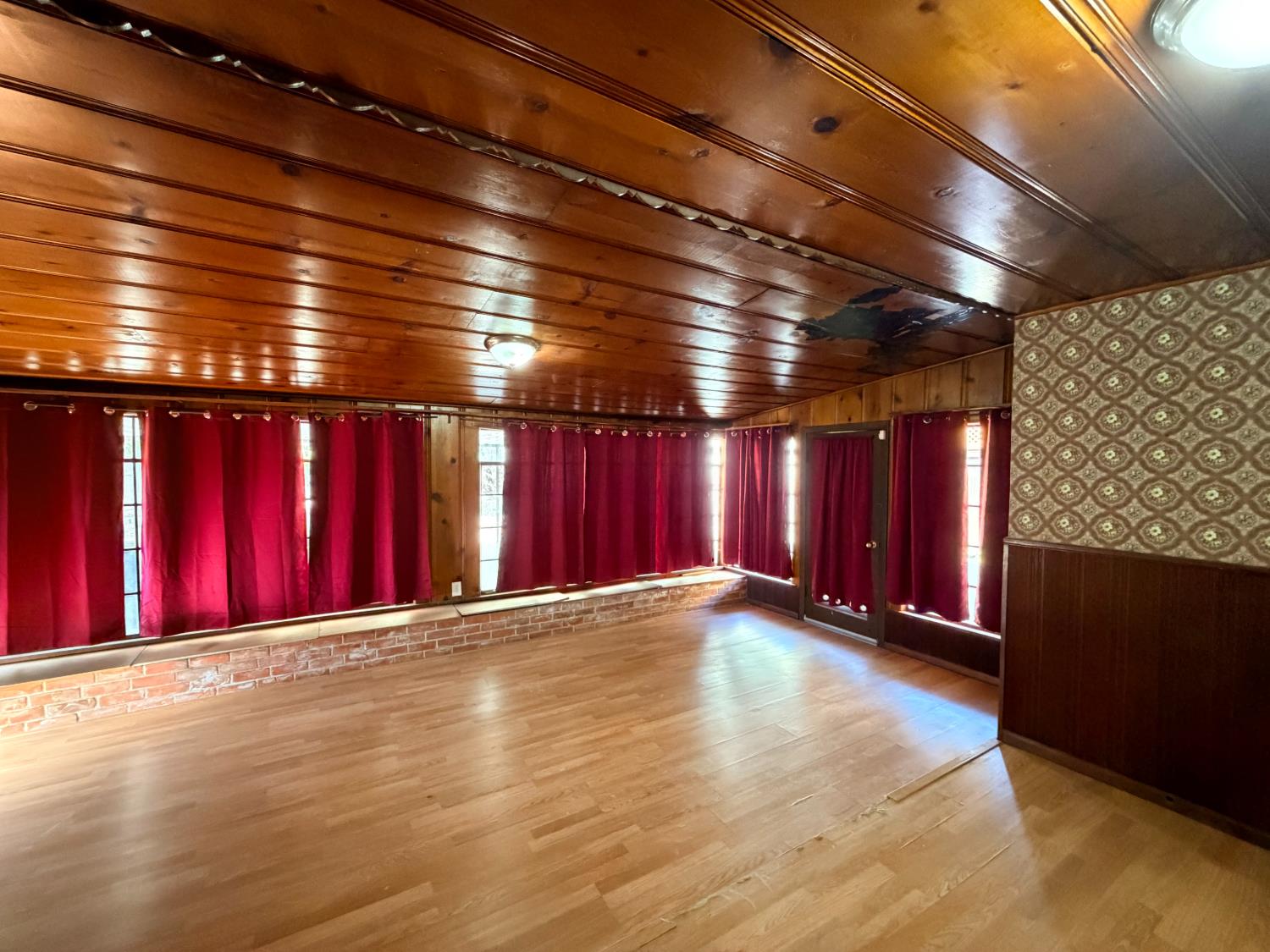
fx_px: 514
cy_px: 476
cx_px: 635
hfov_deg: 102.1
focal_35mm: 14
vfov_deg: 85.7
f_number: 2.2
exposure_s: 1/60
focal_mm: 2.22
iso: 1000
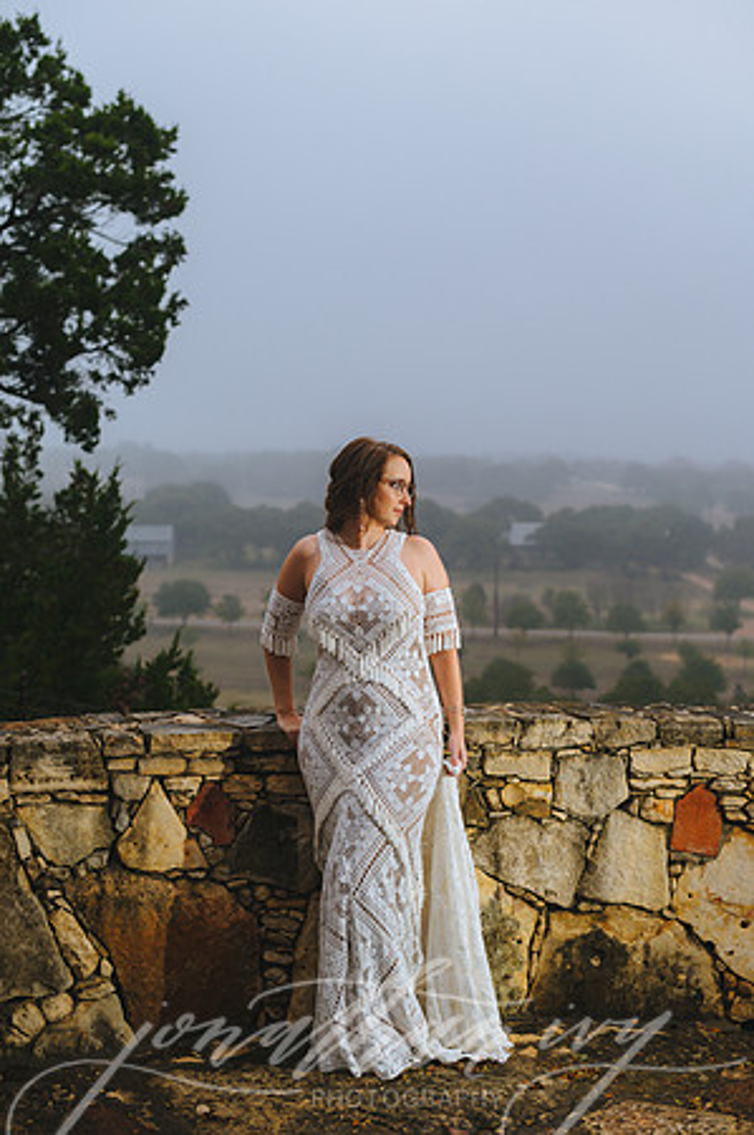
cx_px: 377
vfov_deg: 39.6
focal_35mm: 50
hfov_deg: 26.9
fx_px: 1574
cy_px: 568
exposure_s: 1/80
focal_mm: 50
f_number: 3.5
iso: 500
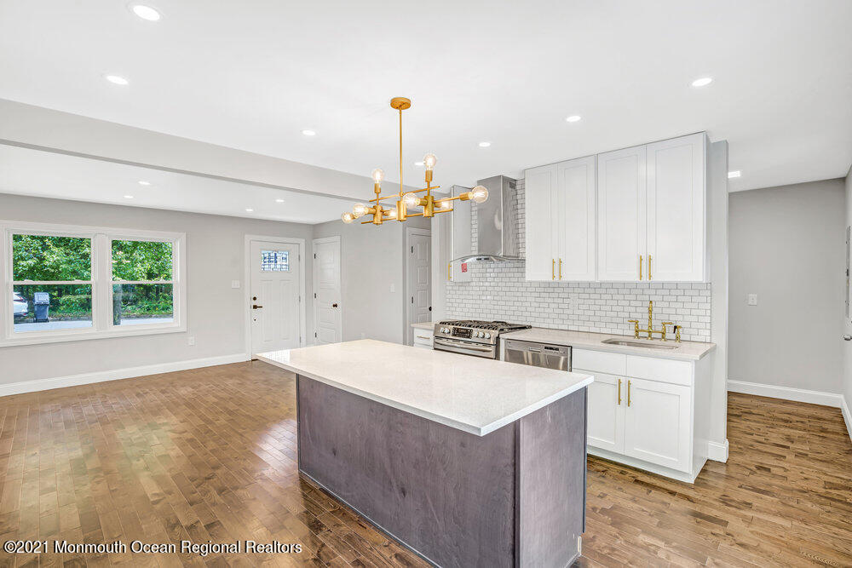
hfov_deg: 96.7
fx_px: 379
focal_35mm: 16
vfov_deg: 73.8
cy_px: 284
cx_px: 426
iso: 100
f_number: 8
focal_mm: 16
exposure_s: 1/5
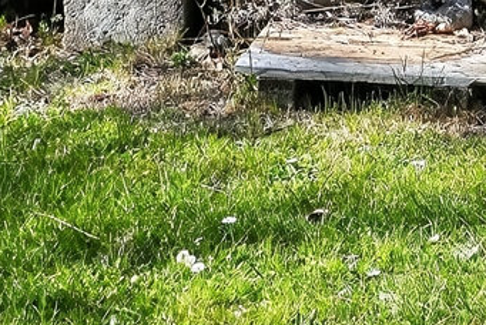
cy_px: -688
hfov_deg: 10.4
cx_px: 600
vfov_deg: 6.4
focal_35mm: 195
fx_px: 2635
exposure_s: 1/200
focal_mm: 26
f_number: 8
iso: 400
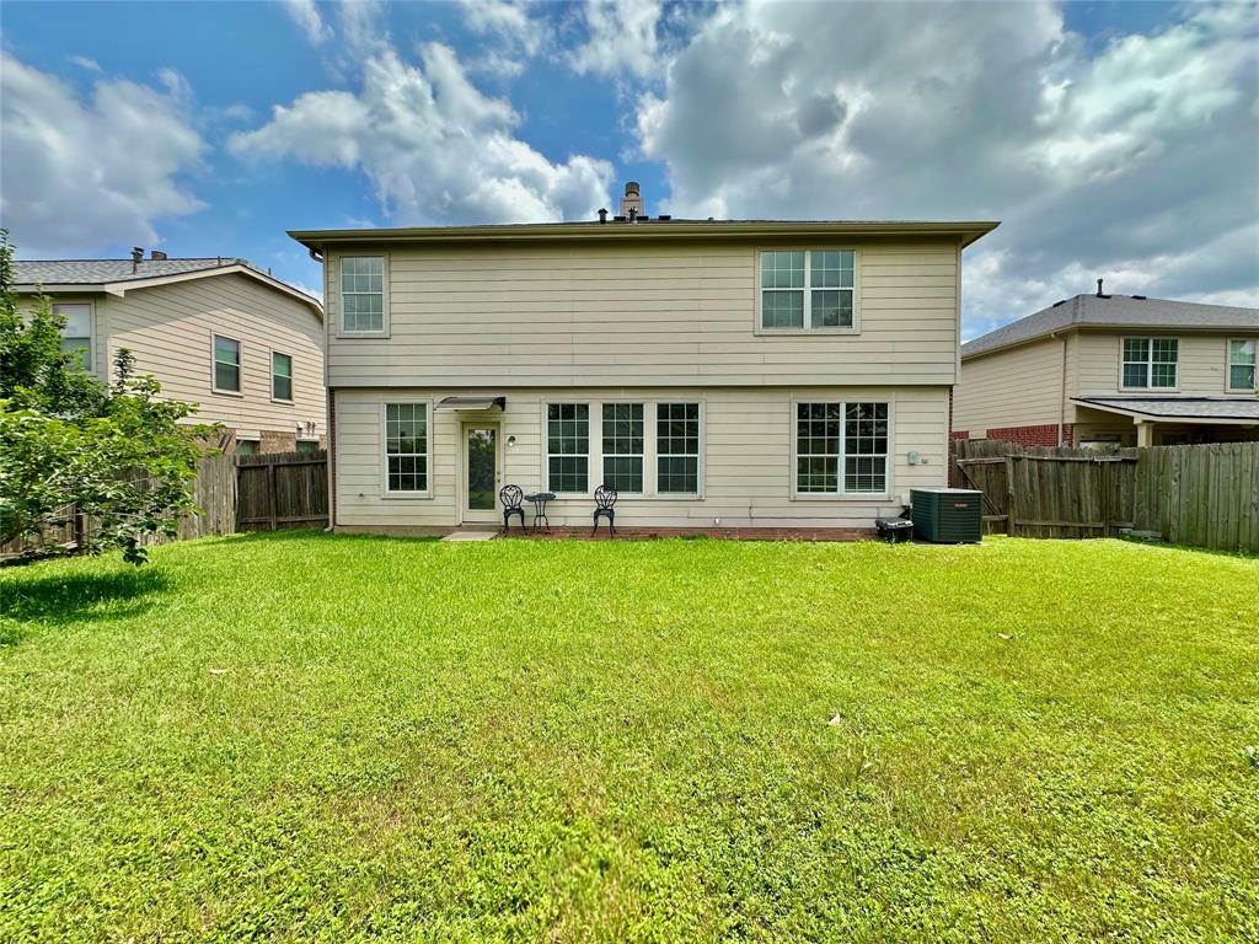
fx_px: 509
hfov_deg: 102.1
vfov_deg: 85.7
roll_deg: -0.6
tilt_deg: -1.6
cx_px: 630
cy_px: 472
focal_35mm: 14
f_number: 2.2
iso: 40
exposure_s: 1/1043
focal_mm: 2.22
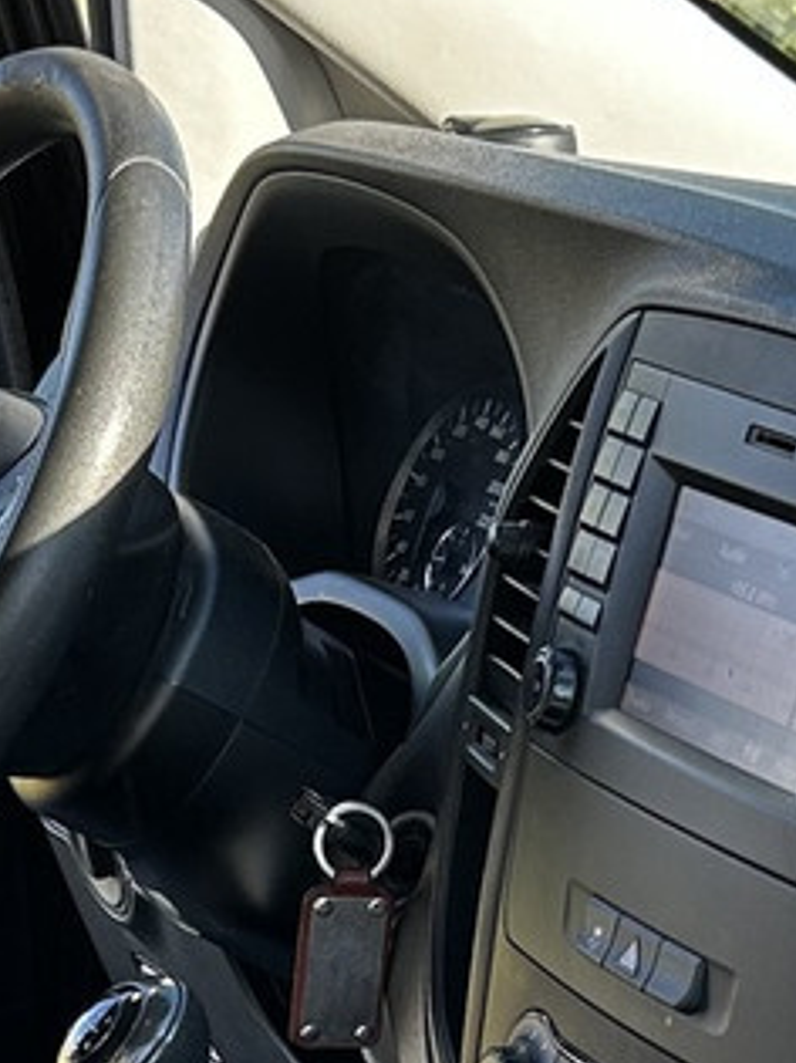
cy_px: 1333
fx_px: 4050
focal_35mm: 132
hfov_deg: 11.2
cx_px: 405
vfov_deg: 14.4
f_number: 1.5
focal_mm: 5.7
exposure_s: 1/302
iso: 50
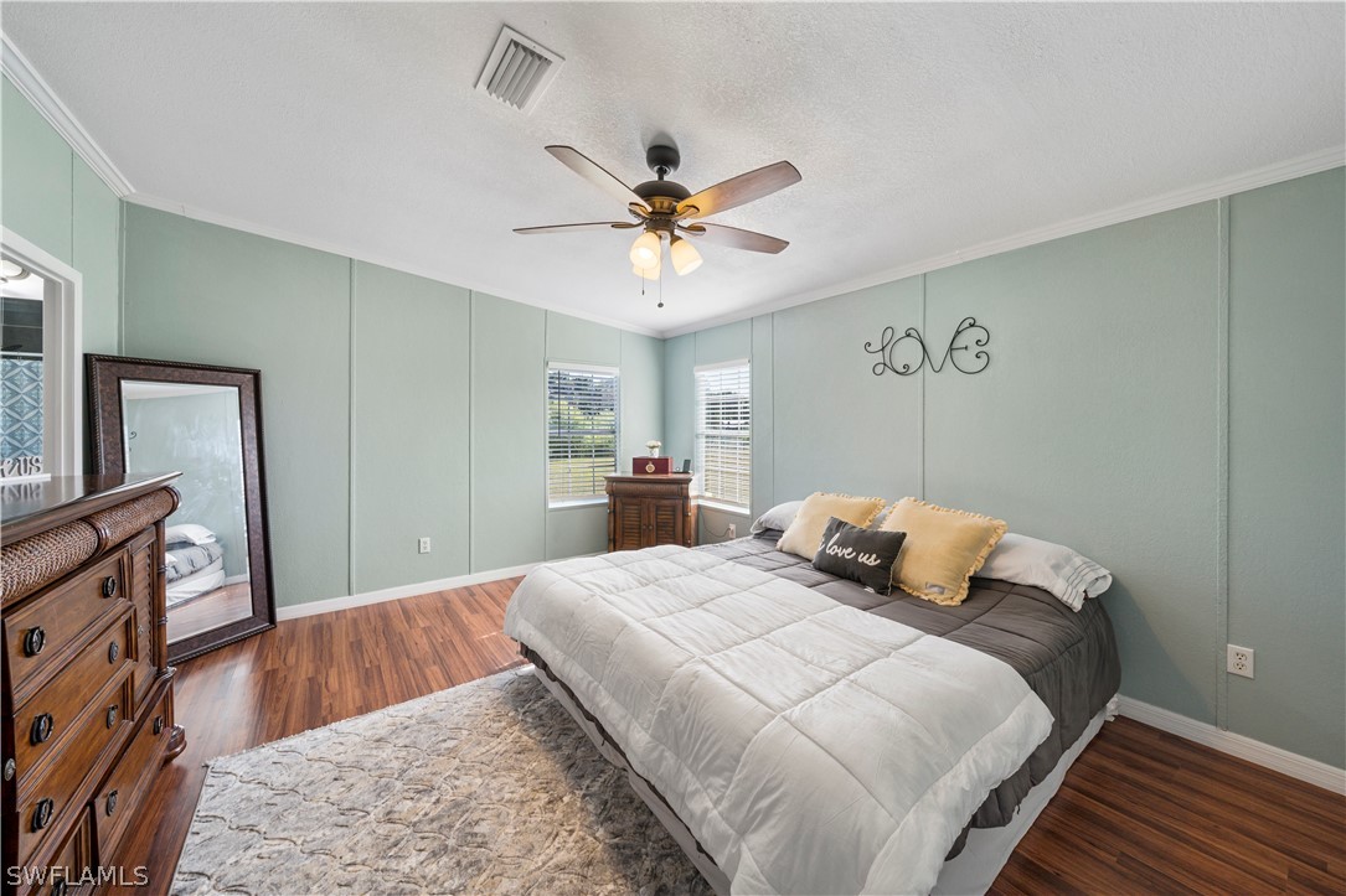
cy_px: 448
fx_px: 449
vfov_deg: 90.0
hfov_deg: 112.6
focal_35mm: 12
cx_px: 673
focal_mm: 12
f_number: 8
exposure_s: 1/60
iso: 400
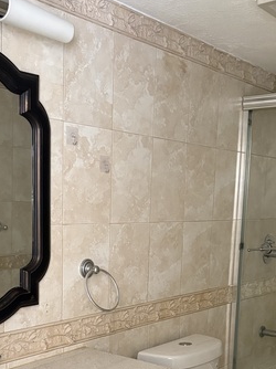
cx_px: 128
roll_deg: -1.6
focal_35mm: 52
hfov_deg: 28.0
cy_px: 281
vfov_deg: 35.9
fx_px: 554
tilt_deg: -8.2
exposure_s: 1/41
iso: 500
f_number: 1.6
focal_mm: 5.96
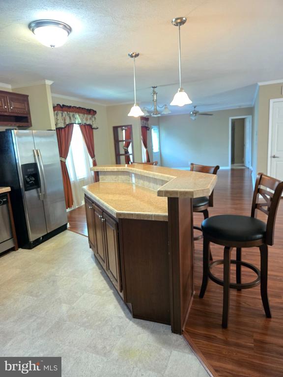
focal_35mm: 23
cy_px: 188
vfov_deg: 73.9
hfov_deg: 58.9
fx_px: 251
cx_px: 142
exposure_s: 1/60
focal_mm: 5.4
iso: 1250
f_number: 1.8
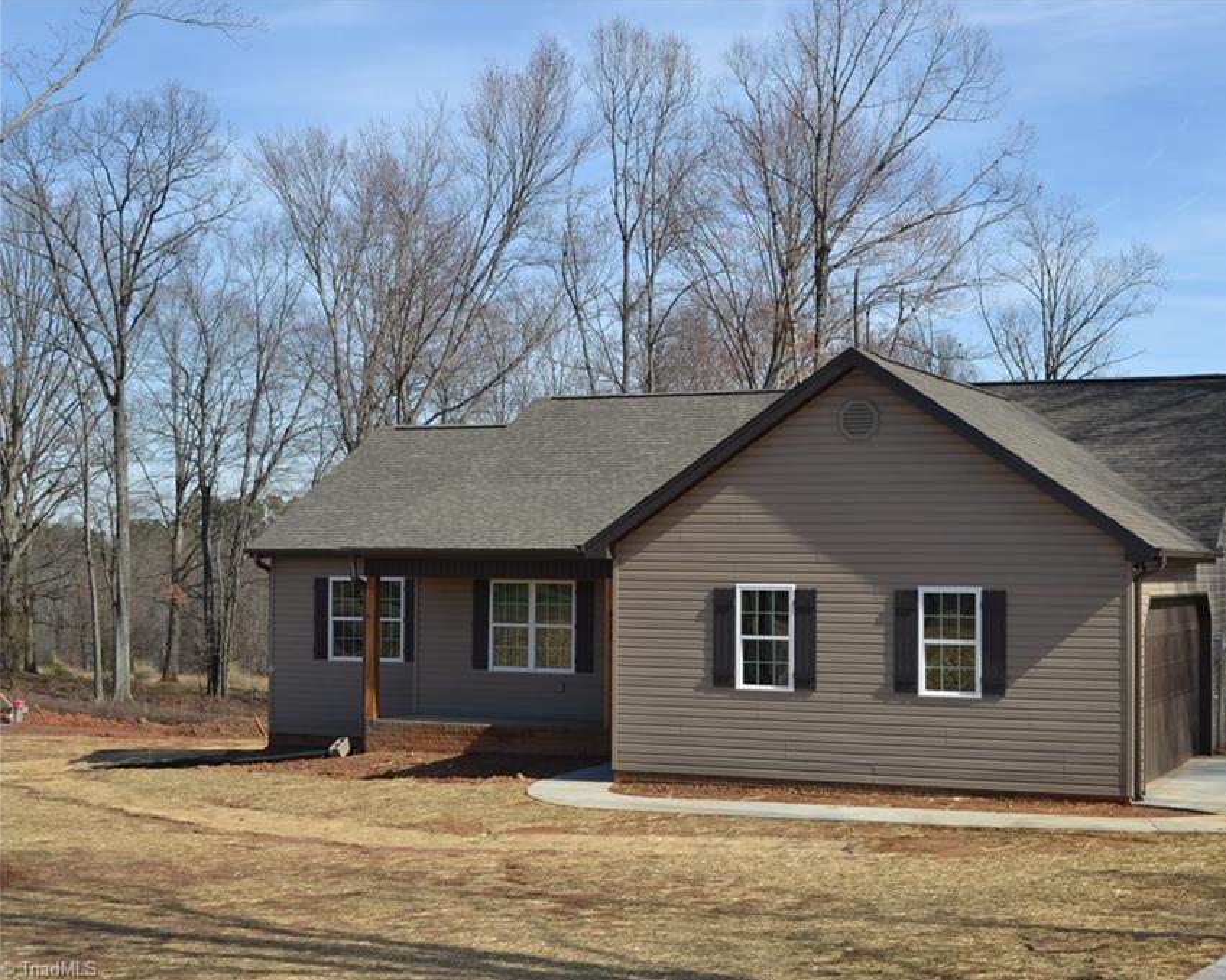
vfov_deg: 29.7
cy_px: 489
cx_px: 739
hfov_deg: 36.5
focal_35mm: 51
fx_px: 1850
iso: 100
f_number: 7.1
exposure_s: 1/200
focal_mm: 30
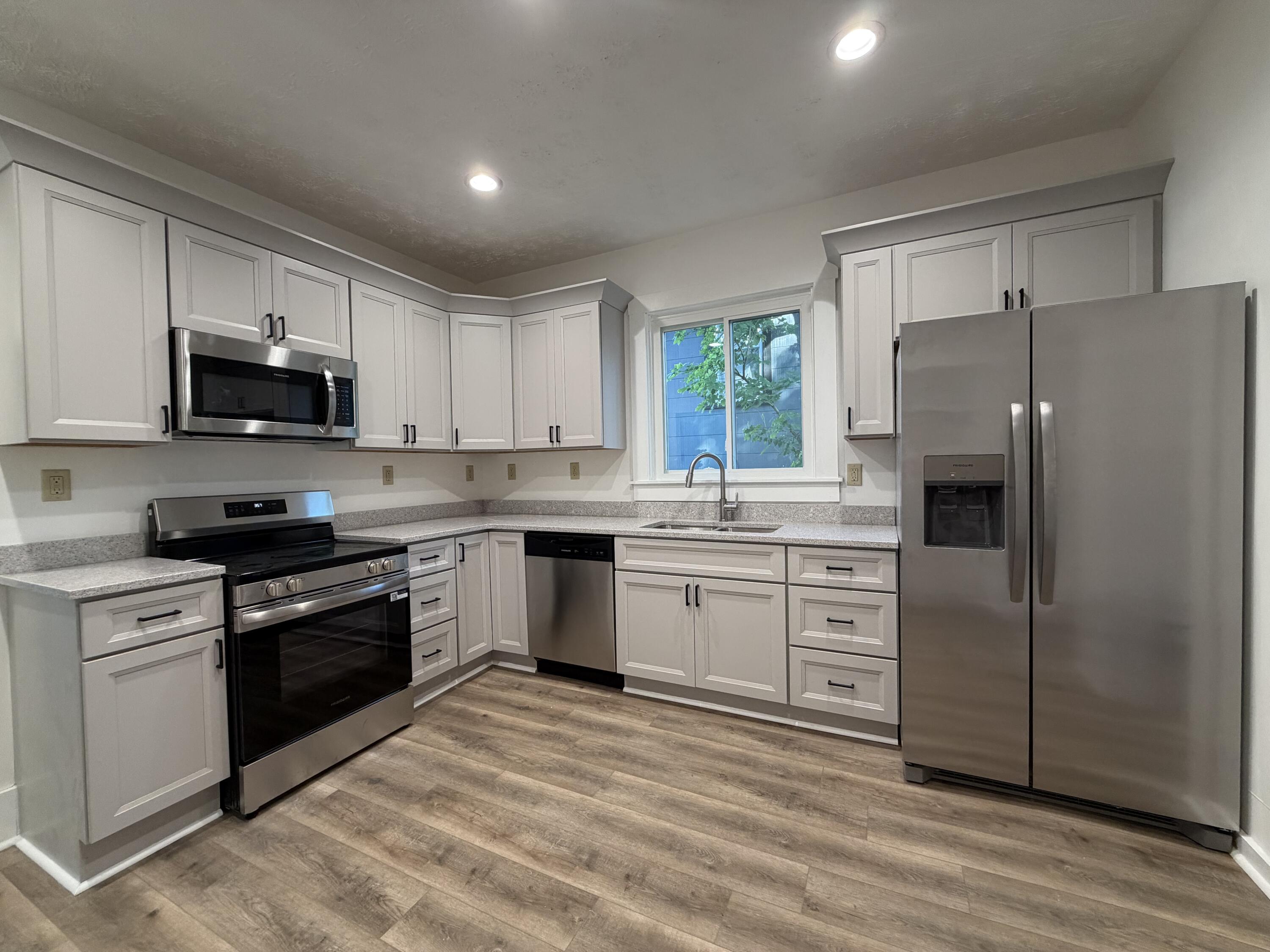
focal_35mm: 14
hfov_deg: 102.1
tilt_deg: -1.0
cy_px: 476
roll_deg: +1.3
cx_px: 635
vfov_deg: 85.7
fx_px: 514
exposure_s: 1/120
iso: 250
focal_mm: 2.22
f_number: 2.2
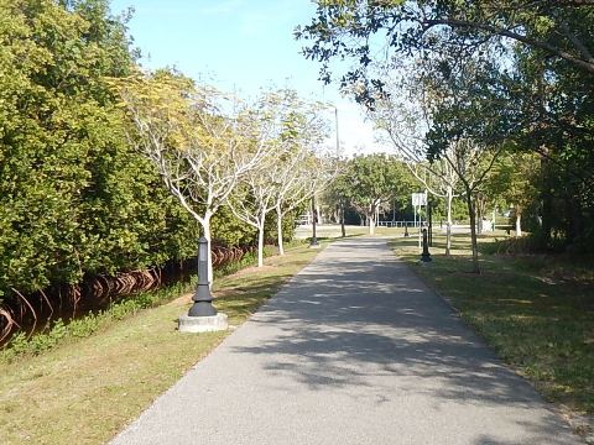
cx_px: 297
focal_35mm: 24
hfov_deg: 71.6
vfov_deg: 56.8
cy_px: 222
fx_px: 412
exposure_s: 1/800
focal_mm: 4.3
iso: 125
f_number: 2.8
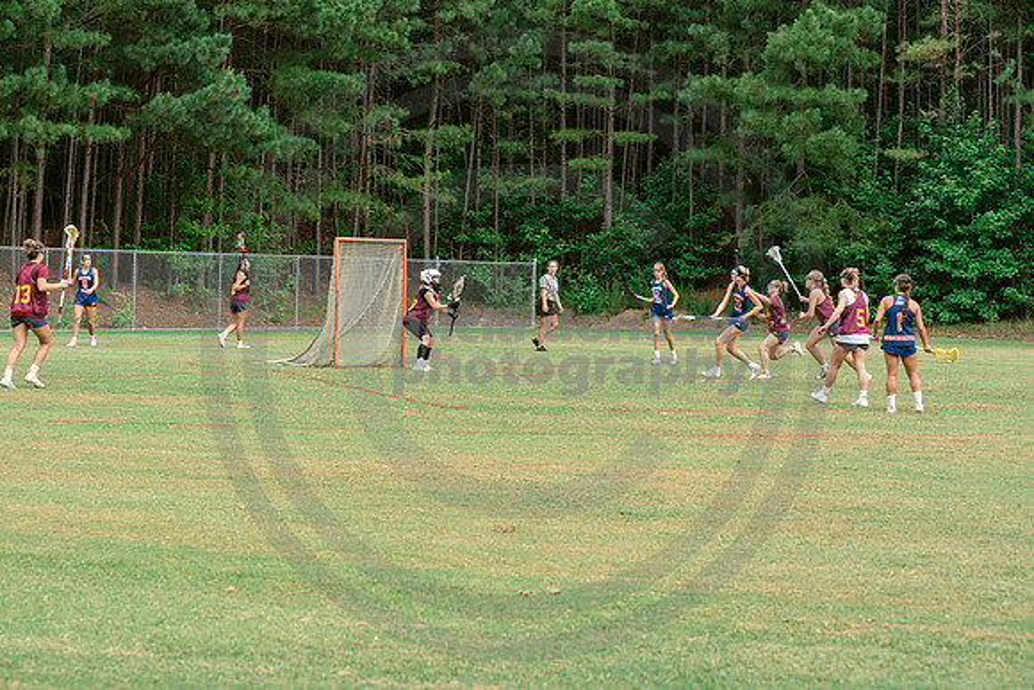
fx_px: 2643
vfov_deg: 14.9
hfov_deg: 22.1
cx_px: 517
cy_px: 345
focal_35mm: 92
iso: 250
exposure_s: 1/500
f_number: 5.6
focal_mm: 92
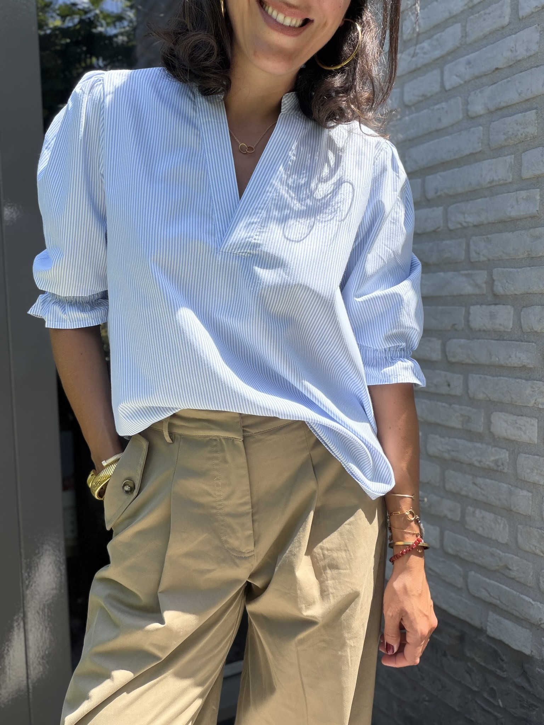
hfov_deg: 46.8
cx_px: 272
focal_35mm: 30
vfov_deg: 60.0
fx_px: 629
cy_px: 362
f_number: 1.9
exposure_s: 1/729
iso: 40
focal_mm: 2.71
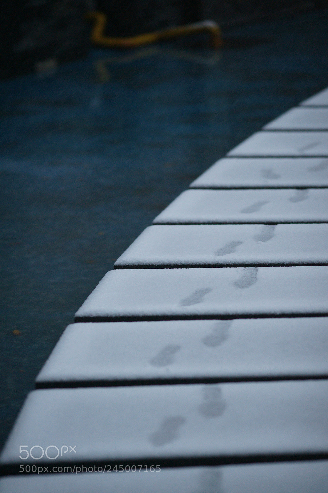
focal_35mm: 135
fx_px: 1846
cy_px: 246
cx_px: 164
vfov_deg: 15.2
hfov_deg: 10.2
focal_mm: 135
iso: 800
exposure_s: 1/100
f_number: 2
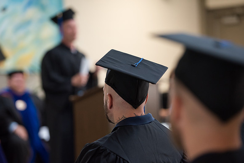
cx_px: 122
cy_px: 82
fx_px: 915
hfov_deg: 15.2
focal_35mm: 135
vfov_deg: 10.2
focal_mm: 135
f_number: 2.8
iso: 2500
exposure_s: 1/200
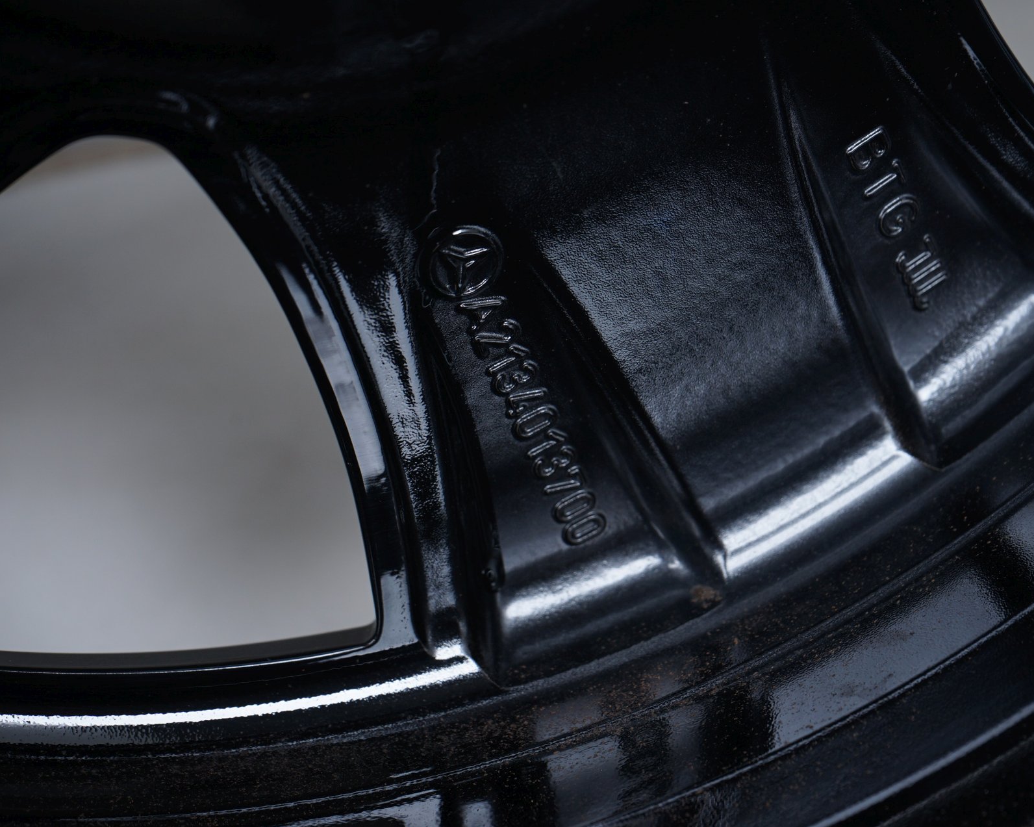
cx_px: 561
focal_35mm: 69
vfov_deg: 22.2
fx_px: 2111
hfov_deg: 27.5
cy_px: 414
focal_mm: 61
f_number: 7.1
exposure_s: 1/125
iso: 250
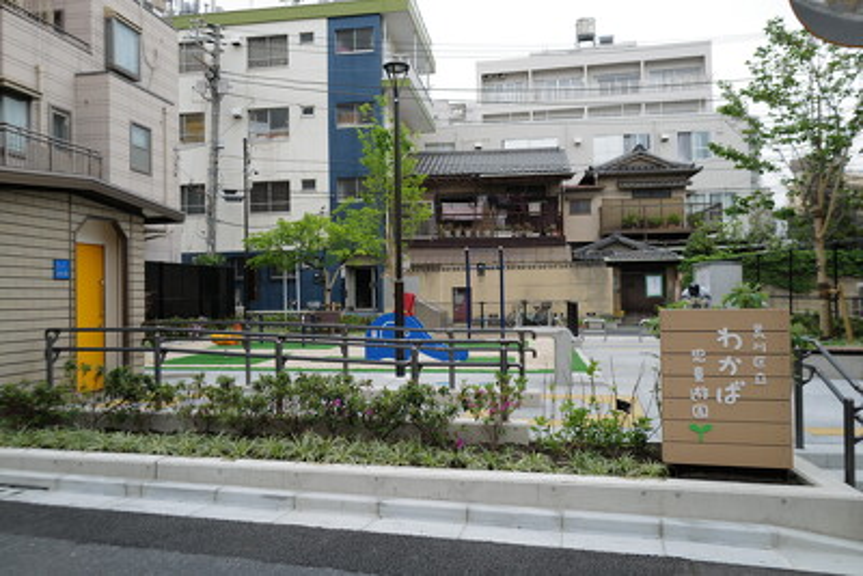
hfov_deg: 65.5
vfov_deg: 46.4
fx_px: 671
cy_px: 288
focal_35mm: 28
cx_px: 432
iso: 100
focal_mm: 28
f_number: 3.5
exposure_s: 1/160
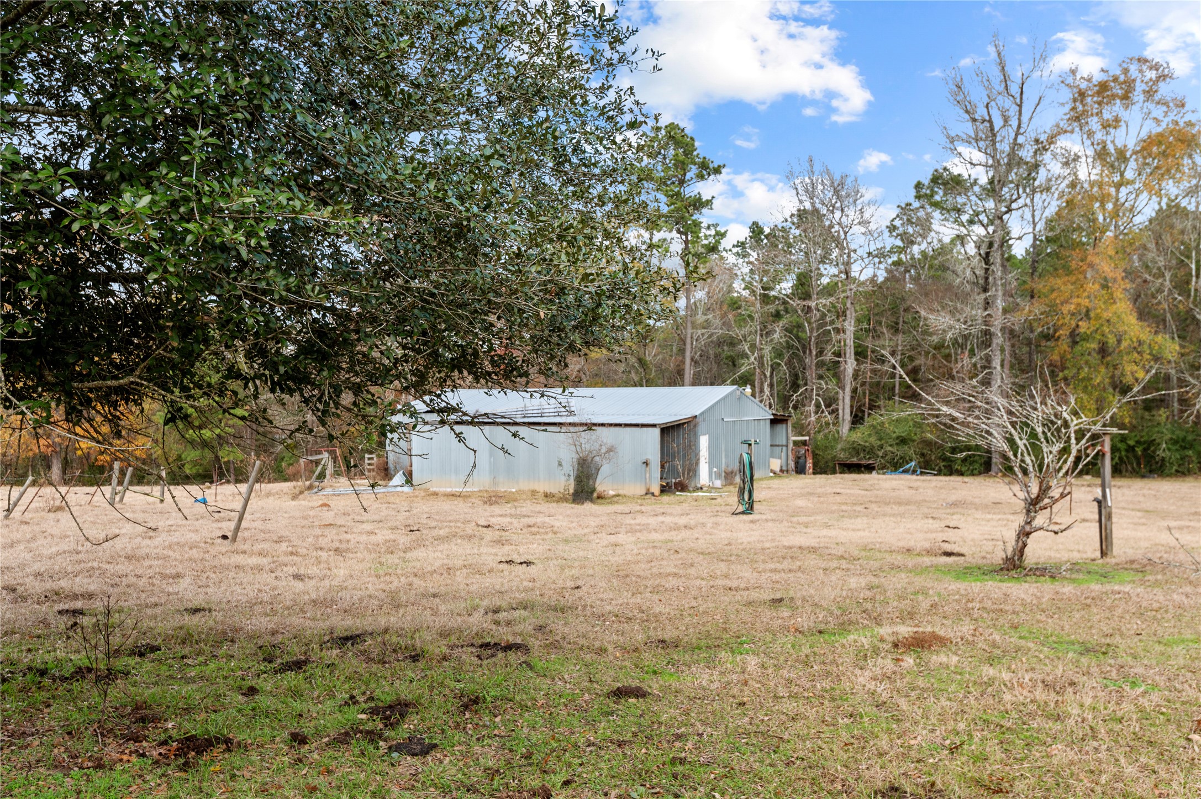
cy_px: 400
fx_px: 1000
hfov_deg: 62.0
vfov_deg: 43.5
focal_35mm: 30
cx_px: 600
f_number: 9
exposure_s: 1/400
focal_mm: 30
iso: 400
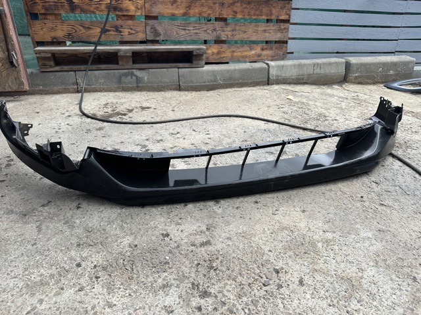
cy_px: 158
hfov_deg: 71.6
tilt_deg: -26.1
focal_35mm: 24
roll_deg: +1.2
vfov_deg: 56.8
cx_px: 210
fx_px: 292
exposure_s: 1/646
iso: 80
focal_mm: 6.86
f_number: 1.78
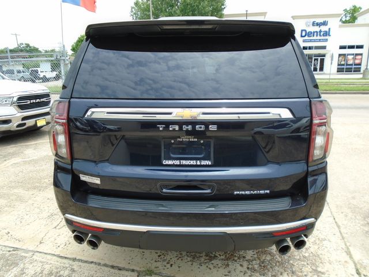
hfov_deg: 67.3
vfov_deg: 53.1
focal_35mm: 26
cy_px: 138
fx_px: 277
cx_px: 184
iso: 100
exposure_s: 1/500
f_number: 3.2
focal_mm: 4.6
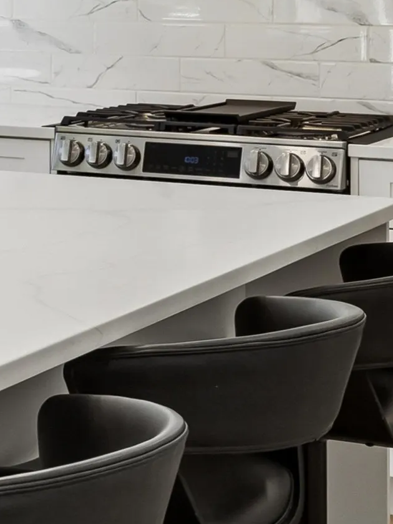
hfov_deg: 12.0
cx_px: -252
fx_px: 1756
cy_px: -1
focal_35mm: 116
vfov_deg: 16.6
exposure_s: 1/50
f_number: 8
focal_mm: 22.3
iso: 400
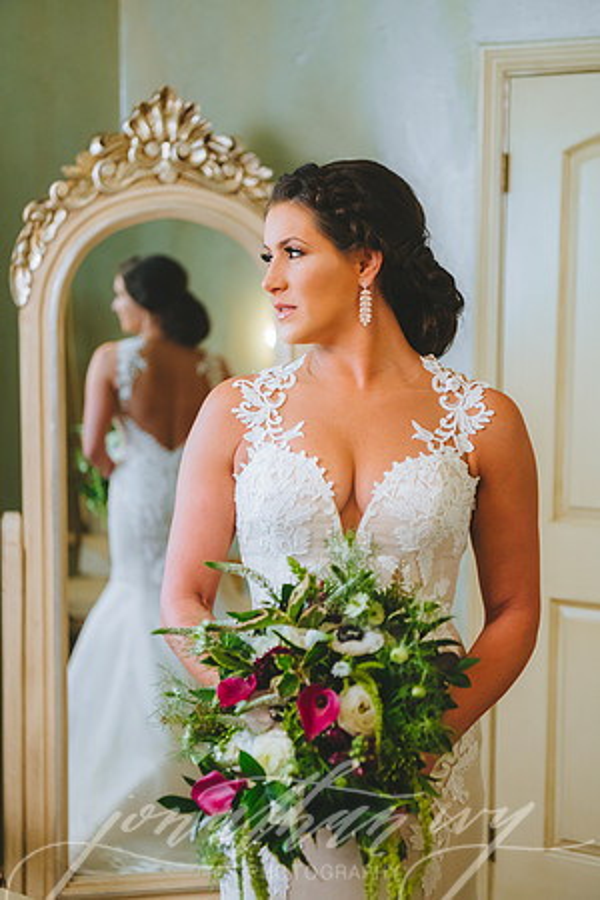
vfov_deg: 28.8
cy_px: 450
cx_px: 300
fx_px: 1750
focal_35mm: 70
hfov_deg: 19.5
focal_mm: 70
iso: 1000
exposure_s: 1/100
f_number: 2.8
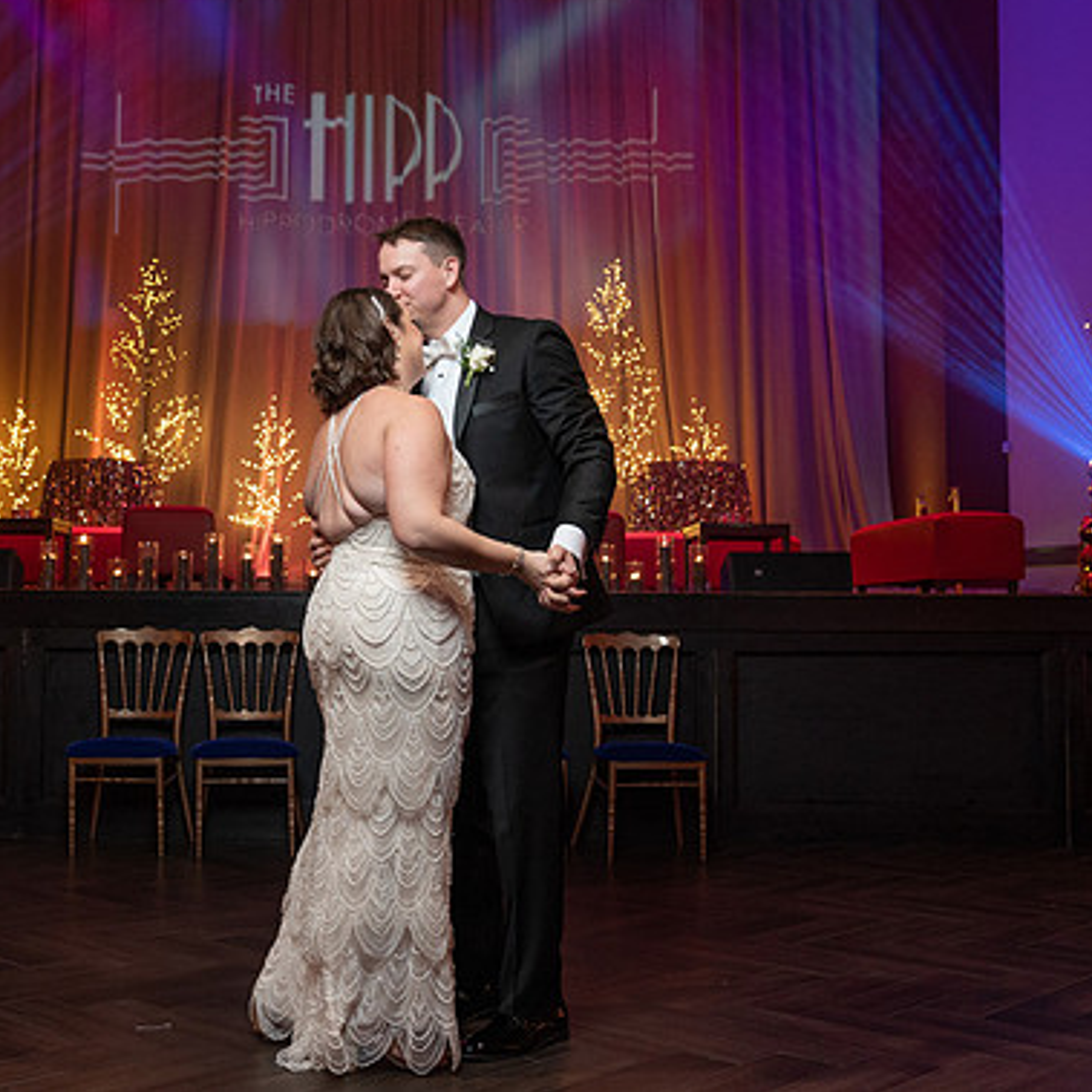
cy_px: 522
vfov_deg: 38.3
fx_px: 1570
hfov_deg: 37.8
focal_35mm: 44
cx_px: 344
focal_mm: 31
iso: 2000
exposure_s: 1/100
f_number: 4
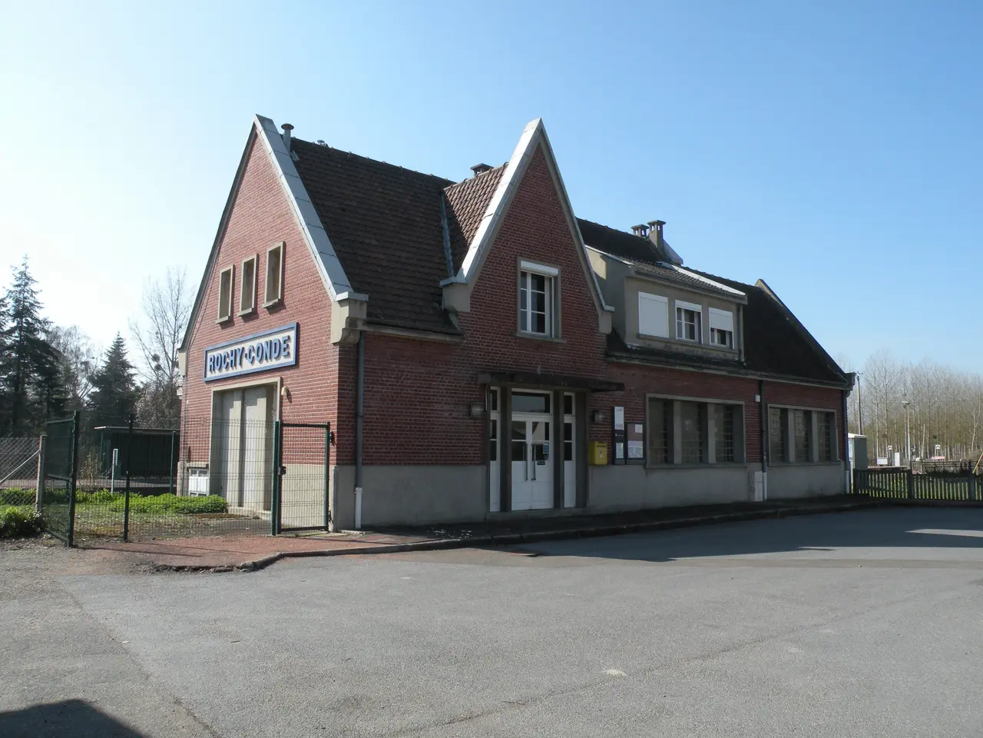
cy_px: 369
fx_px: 767
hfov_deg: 65.3
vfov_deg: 51.4
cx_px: 492
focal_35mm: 27
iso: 64
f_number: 6.3
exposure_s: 1/209
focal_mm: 4.7
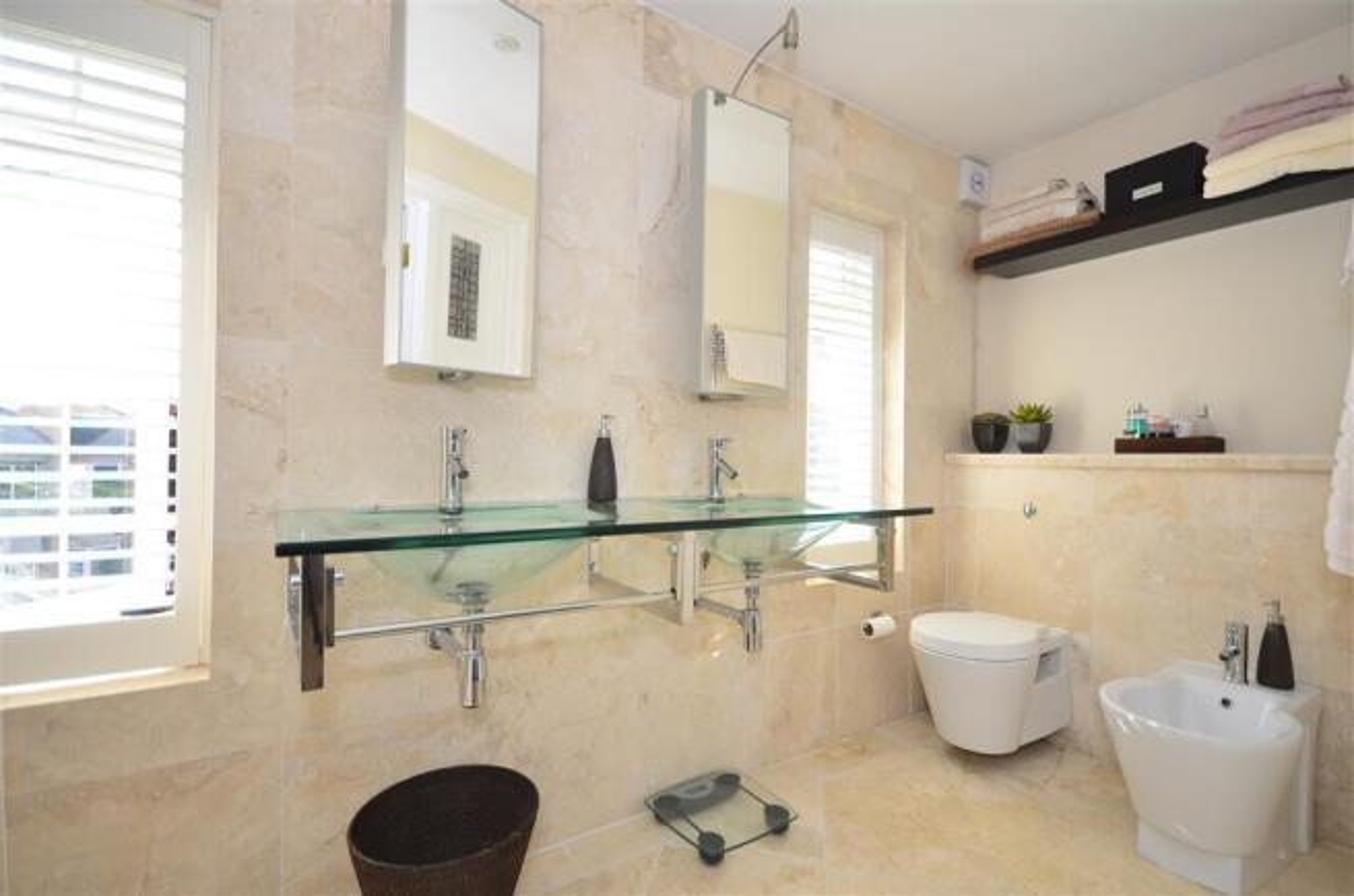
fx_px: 619
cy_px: 448
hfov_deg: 95.1
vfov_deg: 71.8
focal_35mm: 16
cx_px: 677
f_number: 5
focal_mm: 11
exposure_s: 1/100
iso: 200
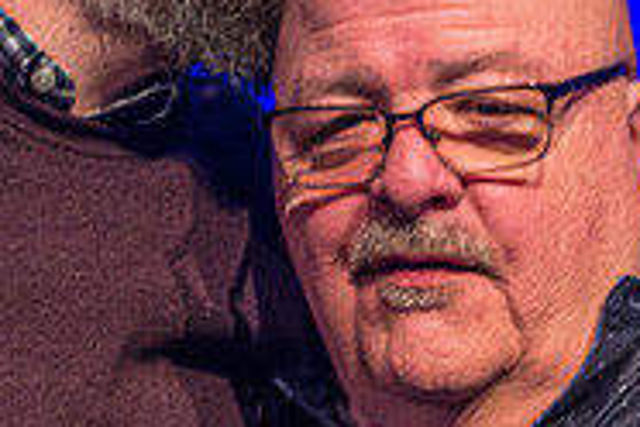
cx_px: 282
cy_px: 164
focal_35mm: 625
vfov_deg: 2.2
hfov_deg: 3.3
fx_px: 11110
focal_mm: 200
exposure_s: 1/200
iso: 2500
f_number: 4
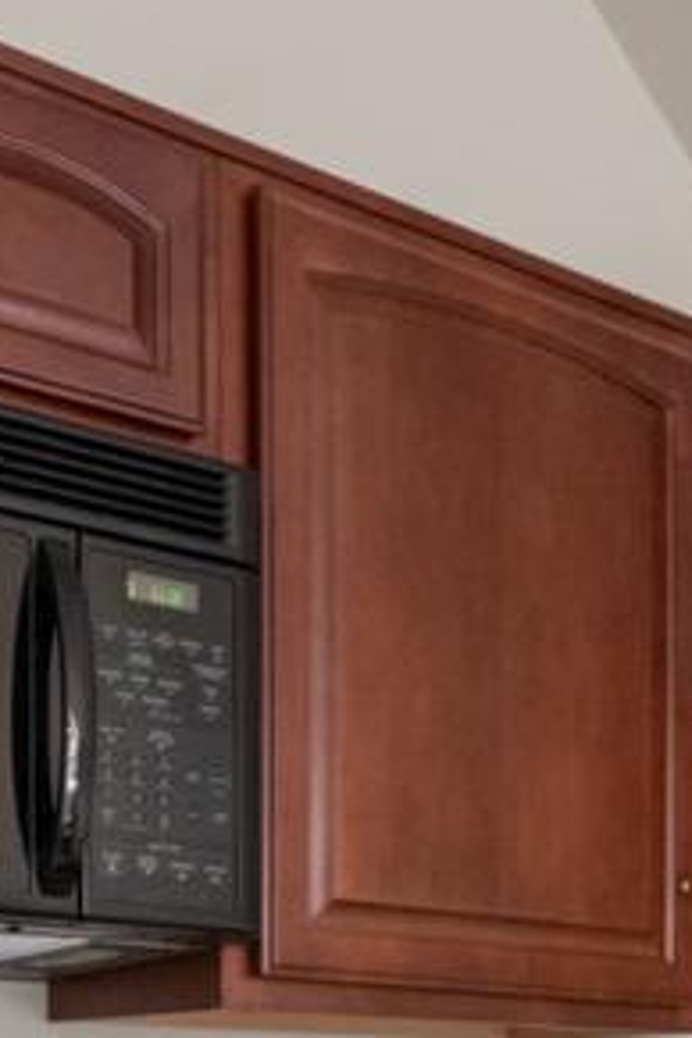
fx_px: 2133
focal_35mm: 74
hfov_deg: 17.9
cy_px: 1156
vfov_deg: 25.3
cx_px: 717
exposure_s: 1/13
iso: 1250
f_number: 5
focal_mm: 14
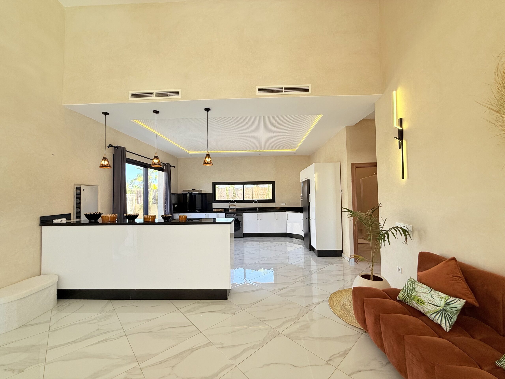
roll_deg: -0.6
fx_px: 204
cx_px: 252
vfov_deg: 85.7
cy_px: 190
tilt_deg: +2.3
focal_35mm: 14
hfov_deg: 102.1
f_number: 2.2
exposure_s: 1/197
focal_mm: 2.22
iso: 64
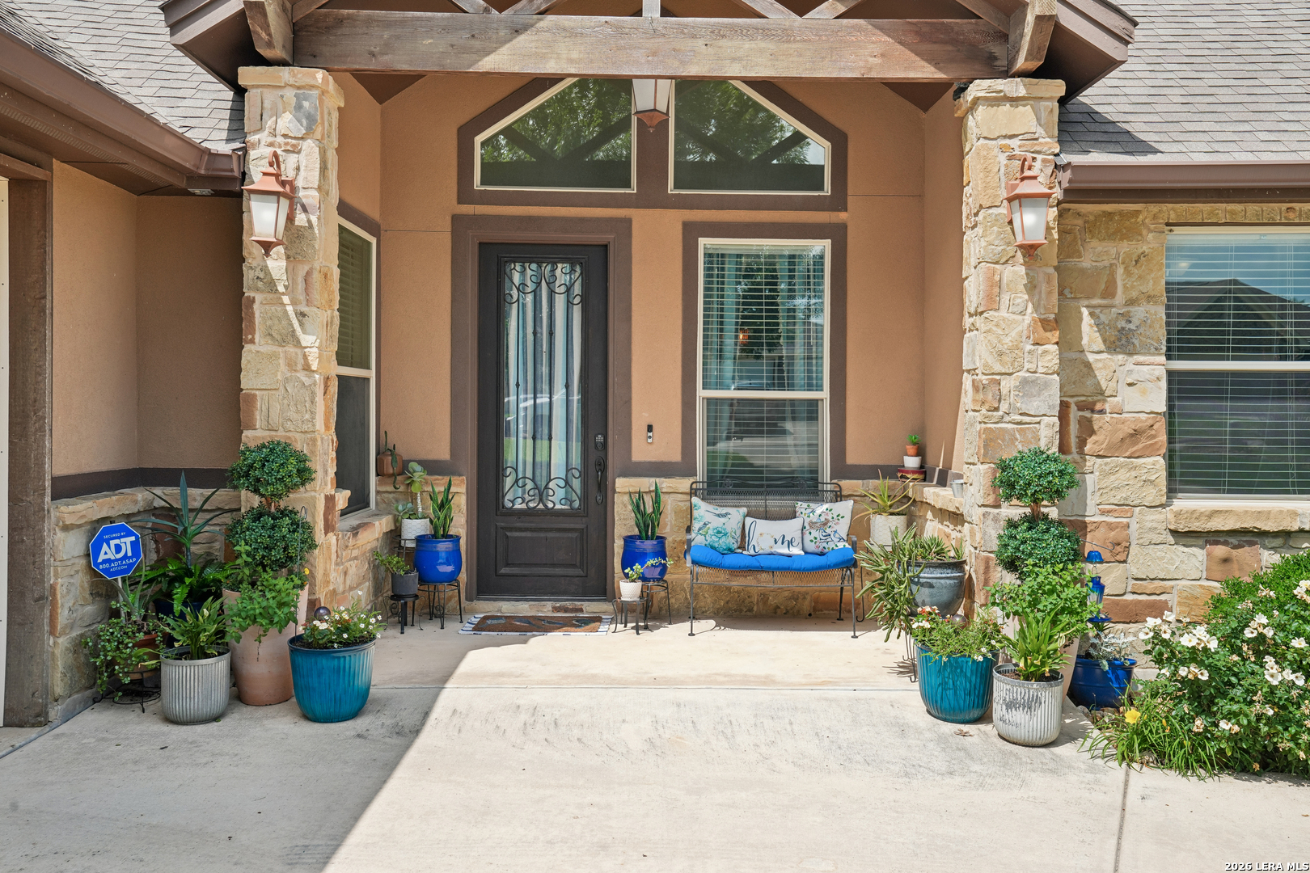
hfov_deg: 57.2
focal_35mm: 33
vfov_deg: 40.0
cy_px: 436
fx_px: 1201
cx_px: 655
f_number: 8
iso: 200
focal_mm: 33
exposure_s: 1/350
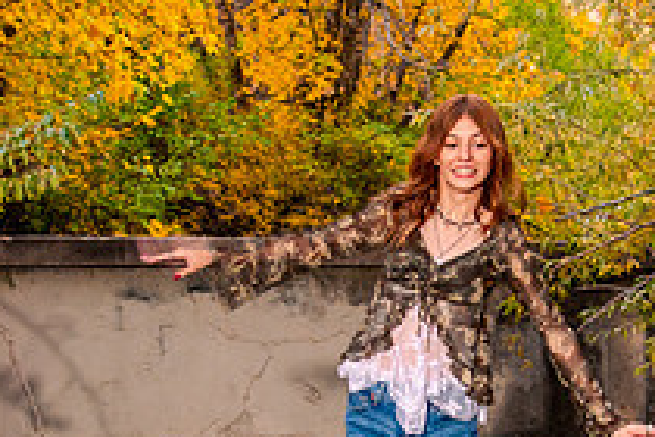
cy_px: 352
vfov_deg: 15.4
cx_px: 428
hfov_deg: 23.0
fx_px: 1601
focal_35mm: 88
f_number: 4
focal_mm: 27
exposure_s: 1/80
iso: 1250
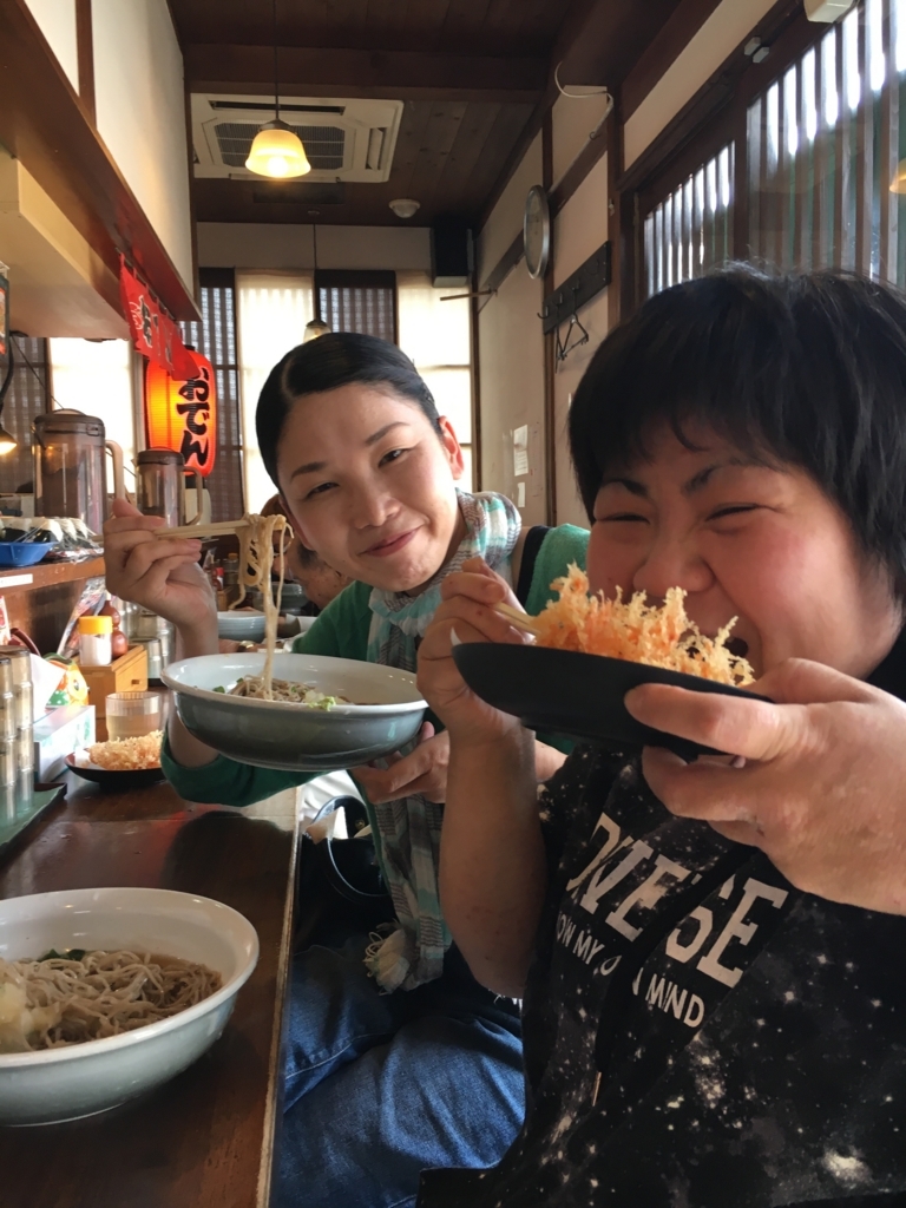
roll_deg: +2.0
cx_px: 453
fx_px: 1012
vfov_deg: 61.7
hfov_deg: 48.2
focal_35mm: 29
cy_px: 604
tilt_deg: -5.4
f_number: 2.2
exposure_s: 1/30
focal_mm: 4.15
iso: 50
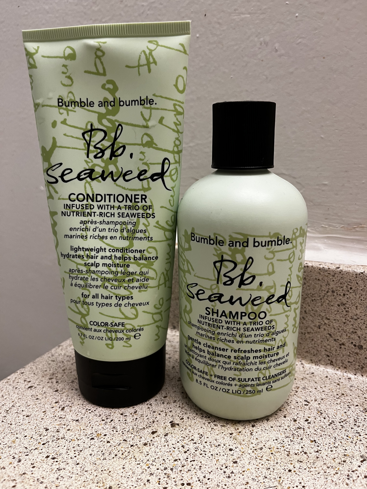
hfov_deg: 53.1
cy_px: 244
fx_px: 368
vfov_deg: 67.3
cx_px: 184
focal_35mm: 26
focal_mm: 5.1
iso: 160
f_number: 1.6
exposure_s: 1/60
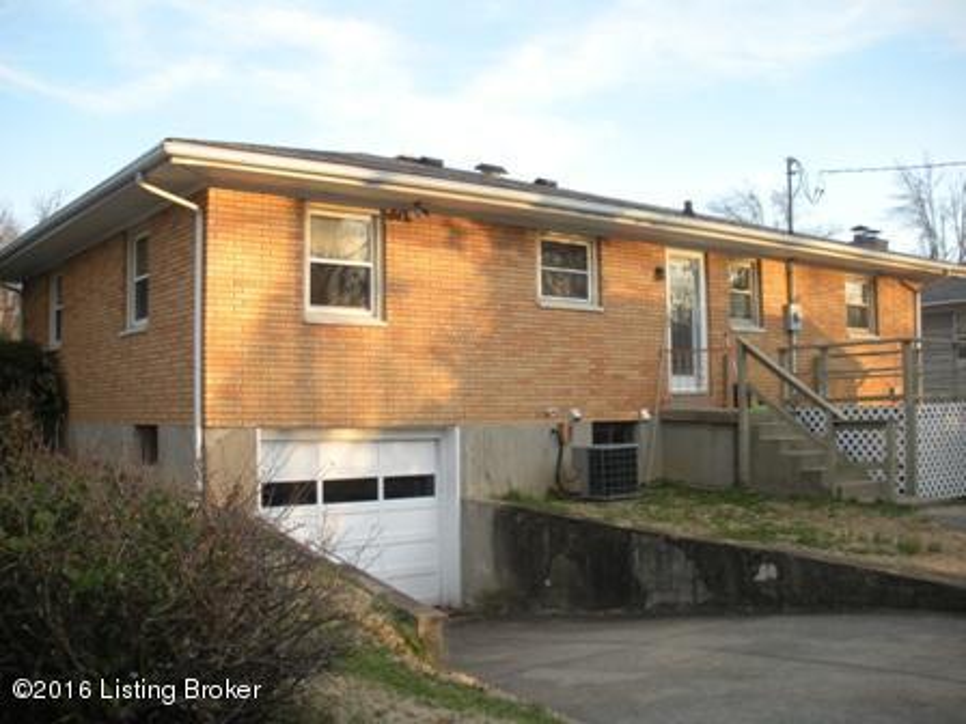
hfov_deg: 51.4
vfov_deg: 39.7
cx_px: 483
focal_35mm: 36
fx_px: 1005
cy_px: 362
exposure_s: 1/96.3
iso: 88
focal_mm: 6.3
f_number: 3.5
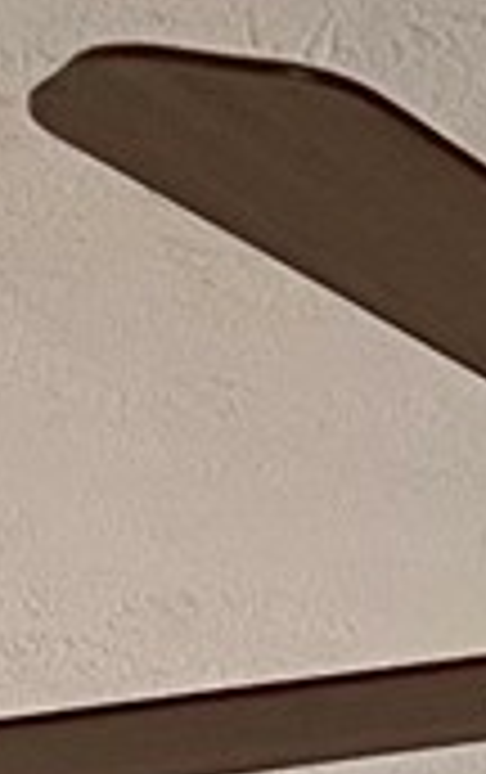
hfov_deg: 5.1
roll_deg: -1.2
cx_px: 864
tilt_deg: +6.1
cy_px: 2336
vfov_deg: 7.3
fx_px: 5407
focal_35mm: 256
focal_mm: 5.7
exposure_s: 1/60
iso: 320
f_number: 1.5
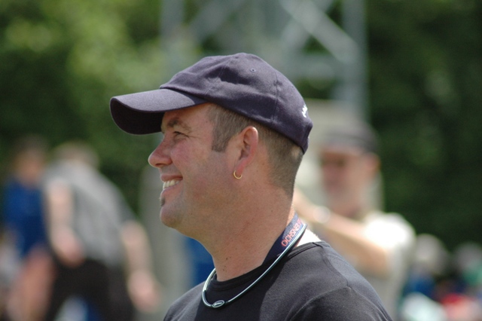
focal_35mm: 330
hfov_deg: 6.2
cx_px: 241
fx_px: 4416
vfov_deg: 4.2
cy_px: 160
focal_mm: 220
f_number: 5
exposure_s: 1/1600
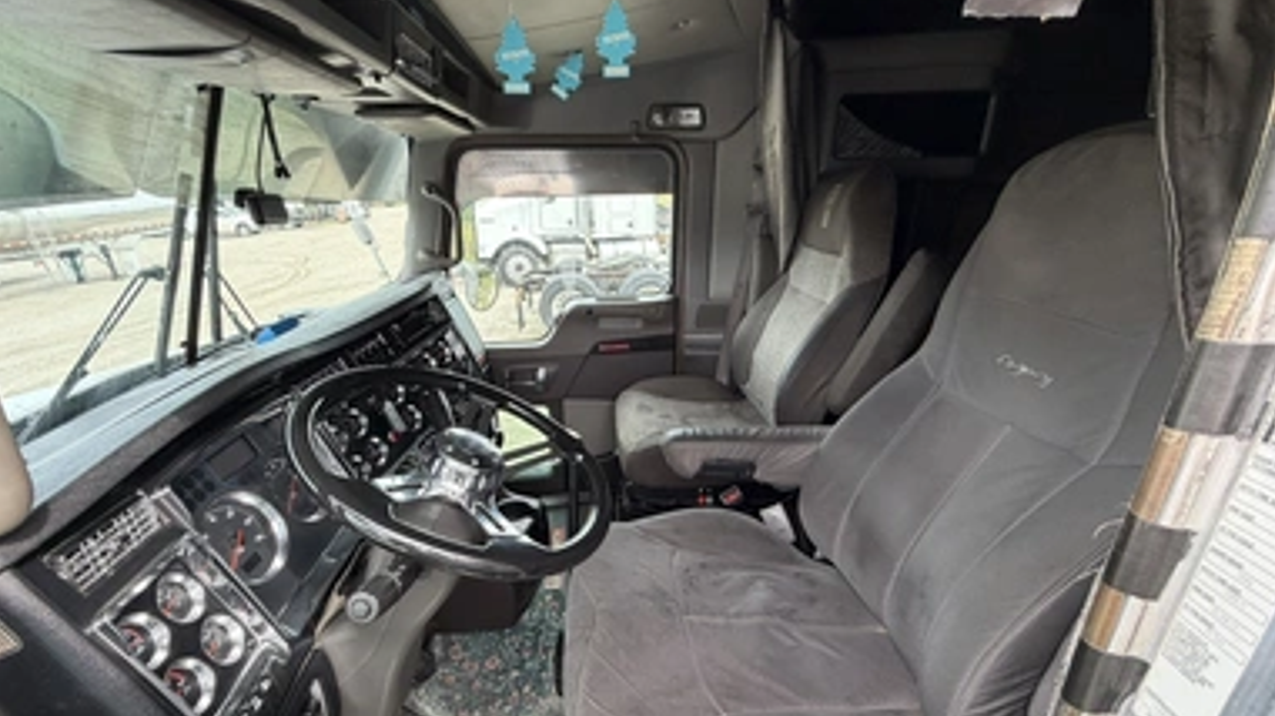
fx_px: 541
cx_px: 612
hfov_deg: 99.3
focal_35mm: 16
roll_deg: +2.1
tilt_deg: -22.1
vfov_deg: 66.9
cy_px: 395
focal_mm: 2.22
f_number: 2.2
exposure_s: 1/121
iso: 125
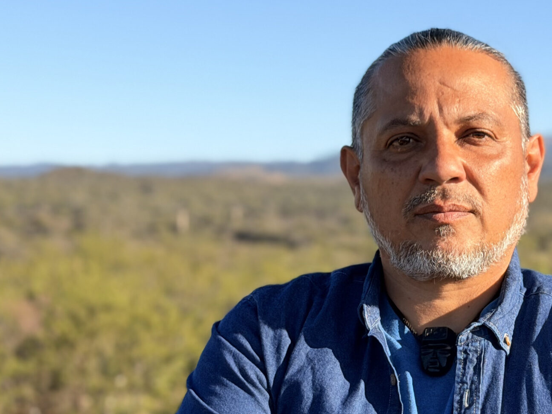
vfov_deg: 15.5
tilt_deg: -3.4
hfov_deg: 20.4
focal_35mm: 95
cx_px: 454
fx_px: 1515
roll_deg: -1.1
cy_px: 294
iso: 64
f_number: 1.78
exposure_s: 1/2976
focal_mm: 6.76
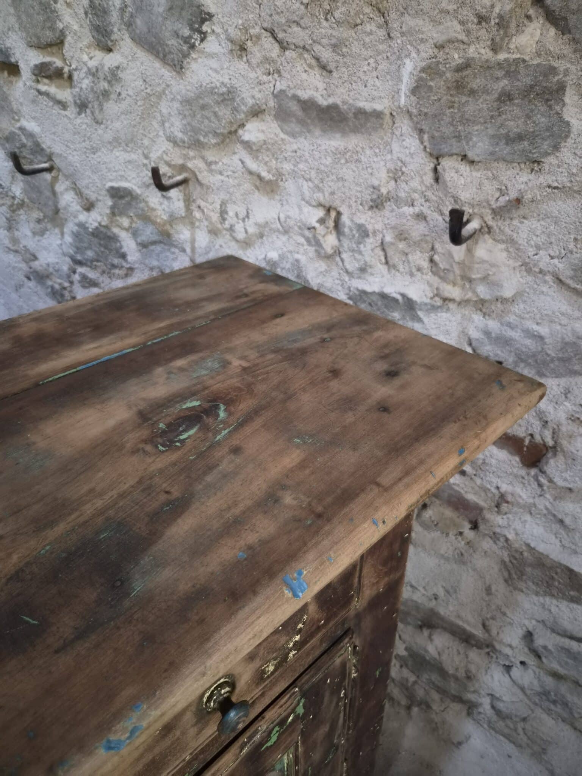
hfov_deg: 58.9
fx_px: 516
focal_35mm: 23
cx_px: 291
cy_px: 388
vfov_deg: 73.9
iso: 1250
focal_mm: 5.4
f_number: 1.8
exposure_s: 1/50
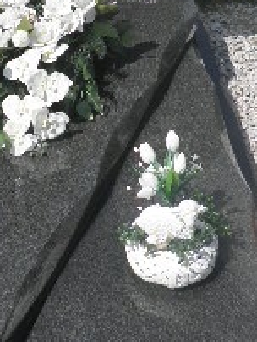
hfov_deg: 19.3
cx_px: 68
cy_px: 86
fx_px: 751
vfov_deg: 25.3
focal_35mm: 76
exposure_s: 1/200
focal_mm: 4.3
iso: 64
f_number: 8.3
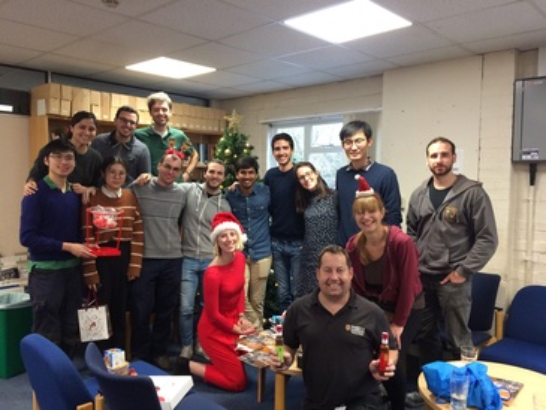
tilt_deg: -3.4
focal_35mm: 29
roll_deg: -1.6
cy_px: 205
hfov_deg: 61.6
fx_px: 458
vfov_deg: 48.3
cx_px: 273
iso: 250
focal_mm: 4.15
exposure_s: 1/33
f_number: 2.2
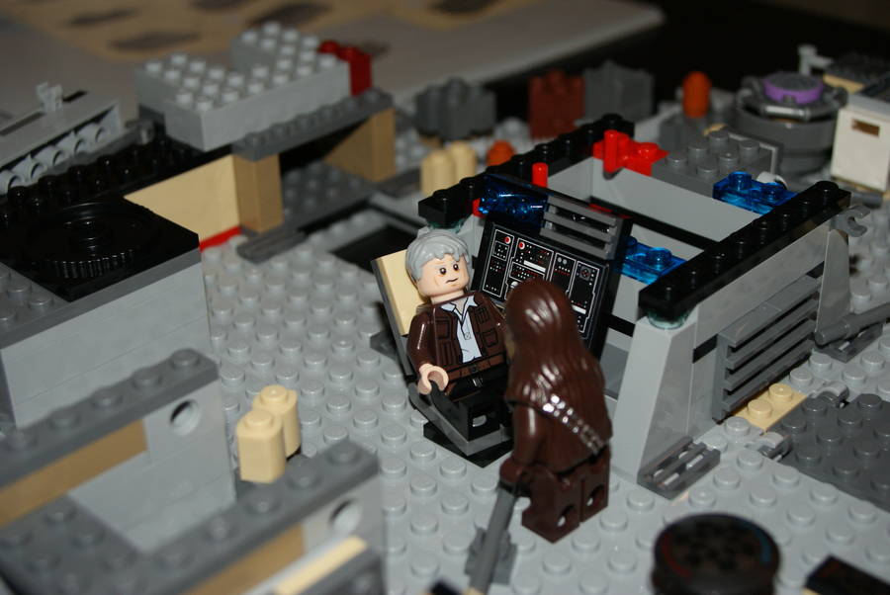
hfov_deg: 37.8
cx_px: 445
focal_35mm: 52
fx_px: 1299
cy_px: 298
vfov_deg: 25.8
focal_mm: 35
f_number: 7.1
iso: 400
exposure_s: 1/60
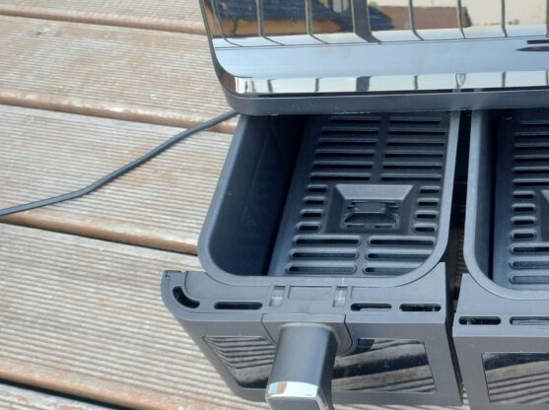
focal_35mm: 46
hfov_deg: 38.8
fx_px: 728
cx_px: 481
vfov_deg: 31.4
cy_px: 169
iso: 160
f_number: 1.7
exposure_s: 1/50
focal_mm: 4.71
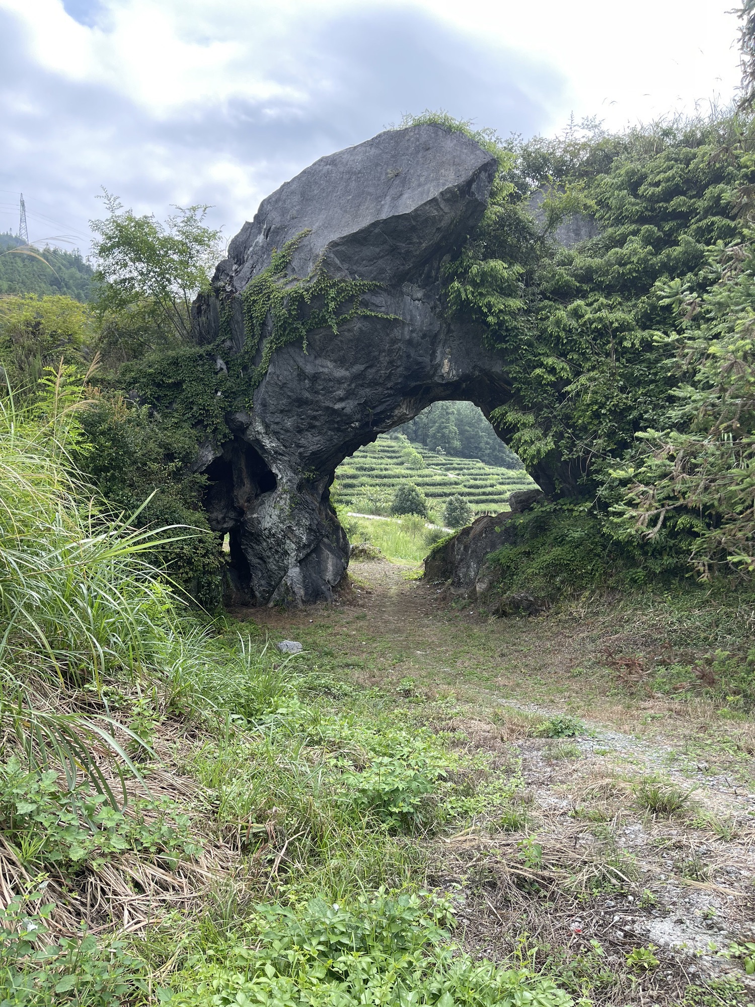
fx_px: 756
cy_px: 504
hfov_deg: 53.1
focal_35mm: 26
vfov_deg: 67.3
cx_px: 378
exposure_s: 1/930
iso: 32
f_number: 1.6
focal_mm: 5.1
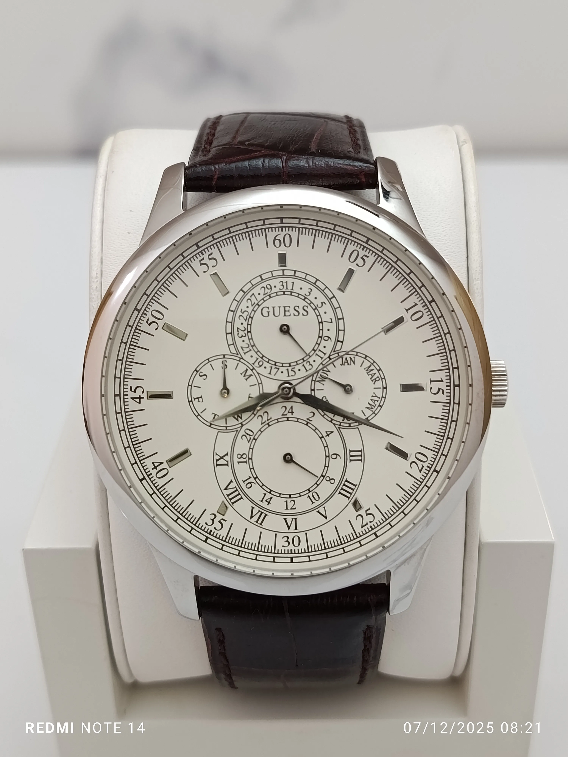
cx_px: 284
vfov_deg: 39.7
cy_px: 378
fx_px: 1050
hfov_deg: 30.3
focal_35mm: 48
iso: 284
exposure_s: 1/100
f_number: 1.7
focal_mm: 5.24
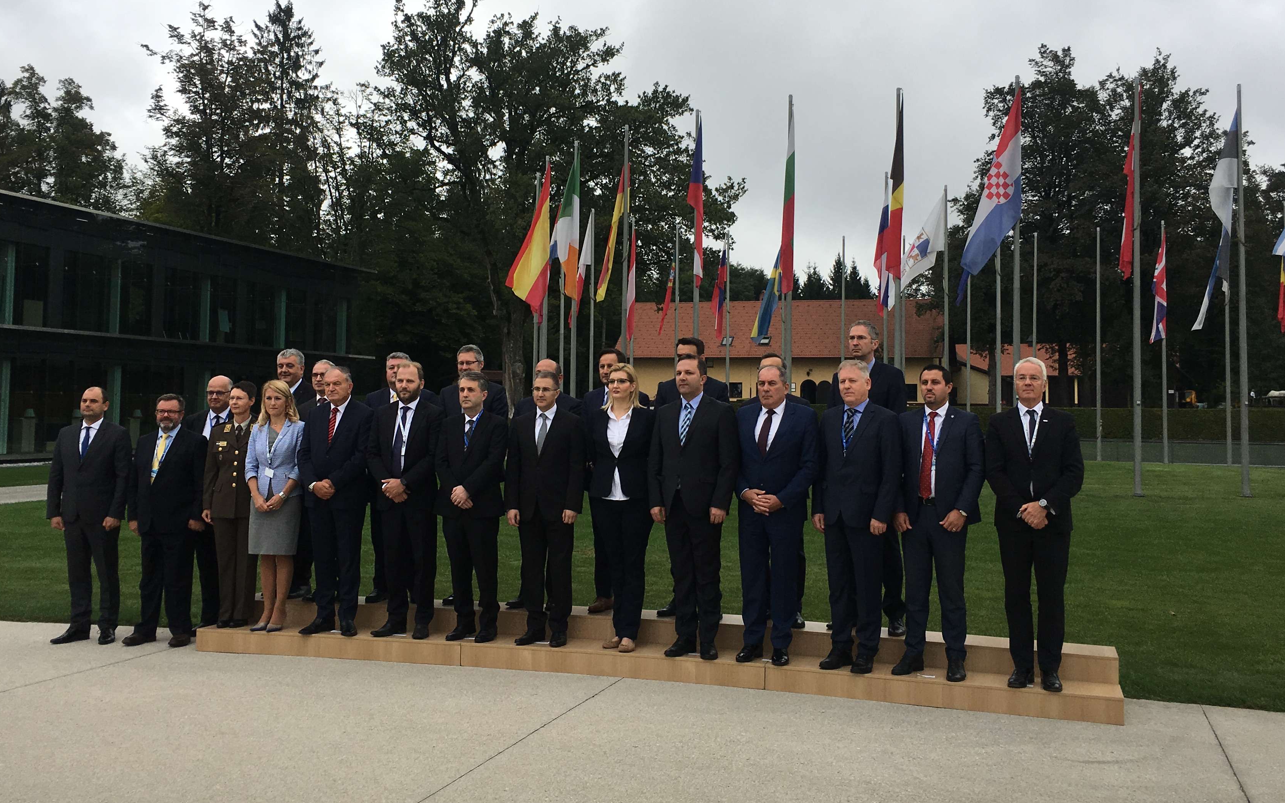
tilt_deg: +4.6
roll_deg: -0.6
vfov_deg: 34.4
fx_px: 1296
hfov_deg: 52.7
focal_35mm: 37
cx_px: 609
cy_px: 333
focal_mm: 4.15
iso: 25
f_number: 2.2
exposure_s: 1/565
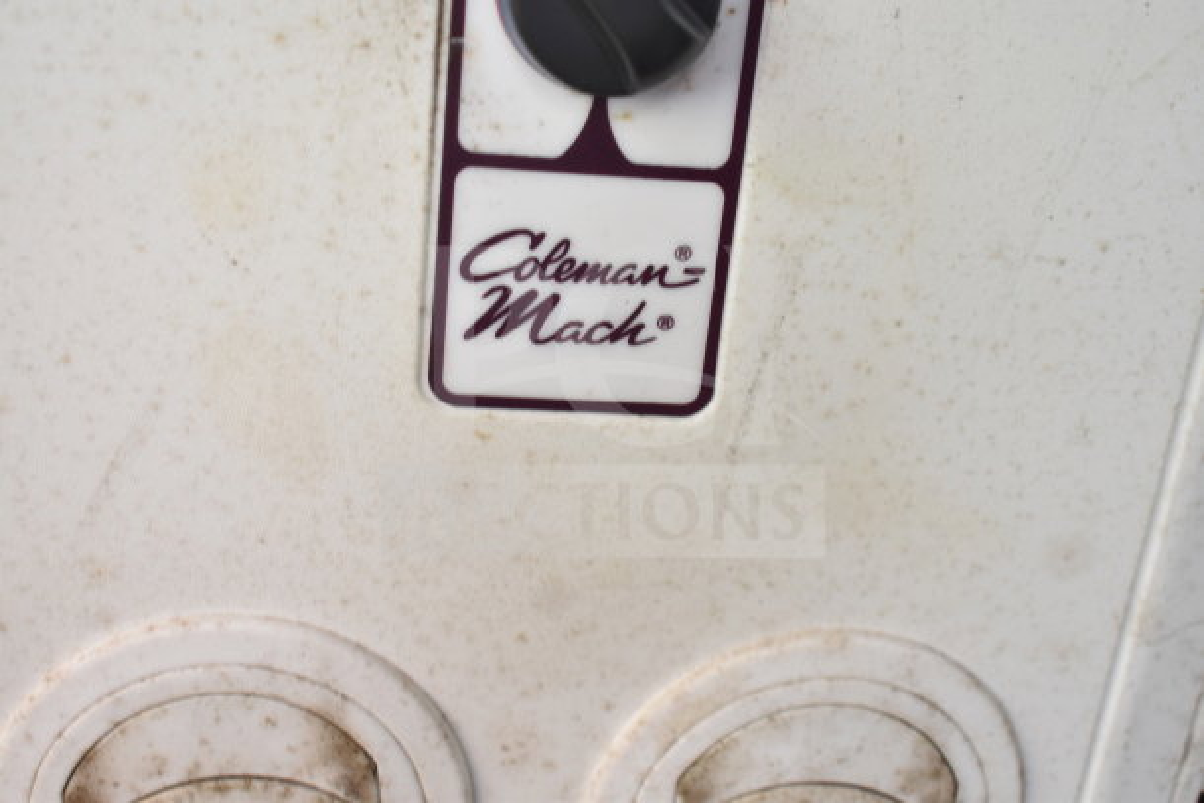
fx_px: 1555
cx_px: 602
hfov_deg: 42.3
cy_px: 402
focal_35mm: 46
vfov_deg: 29.0
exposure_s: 1/50
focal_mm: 31
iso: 400
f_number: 4.2
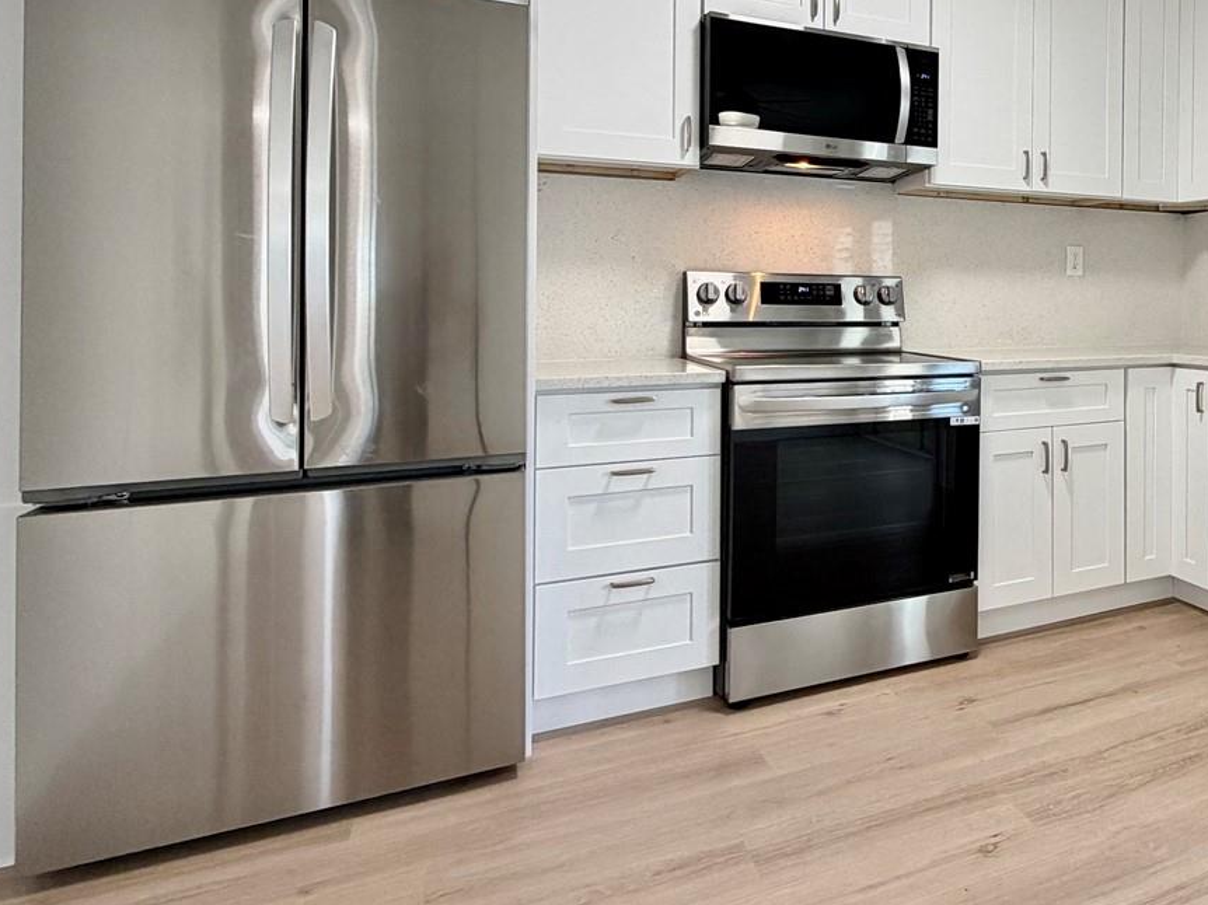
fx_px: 907
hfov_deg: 61.0
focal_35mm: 26
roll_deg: +0.1
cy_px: 291
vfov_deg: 51.9
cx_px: 989
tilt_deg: +0.5
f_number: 2.2
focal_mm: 2.22
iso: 200
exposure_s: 1/60
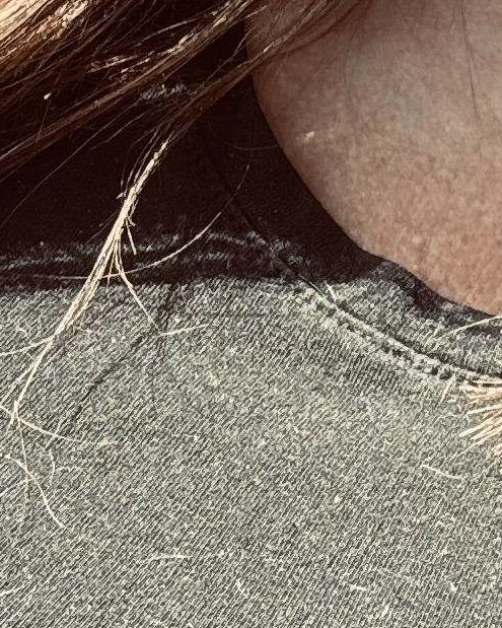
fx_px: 2712
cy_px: -260
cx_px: 764
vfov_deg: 12.6
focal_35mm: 146
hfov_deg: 10.2
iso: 40
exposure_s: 1/121
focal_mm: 2.69
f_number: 1.9
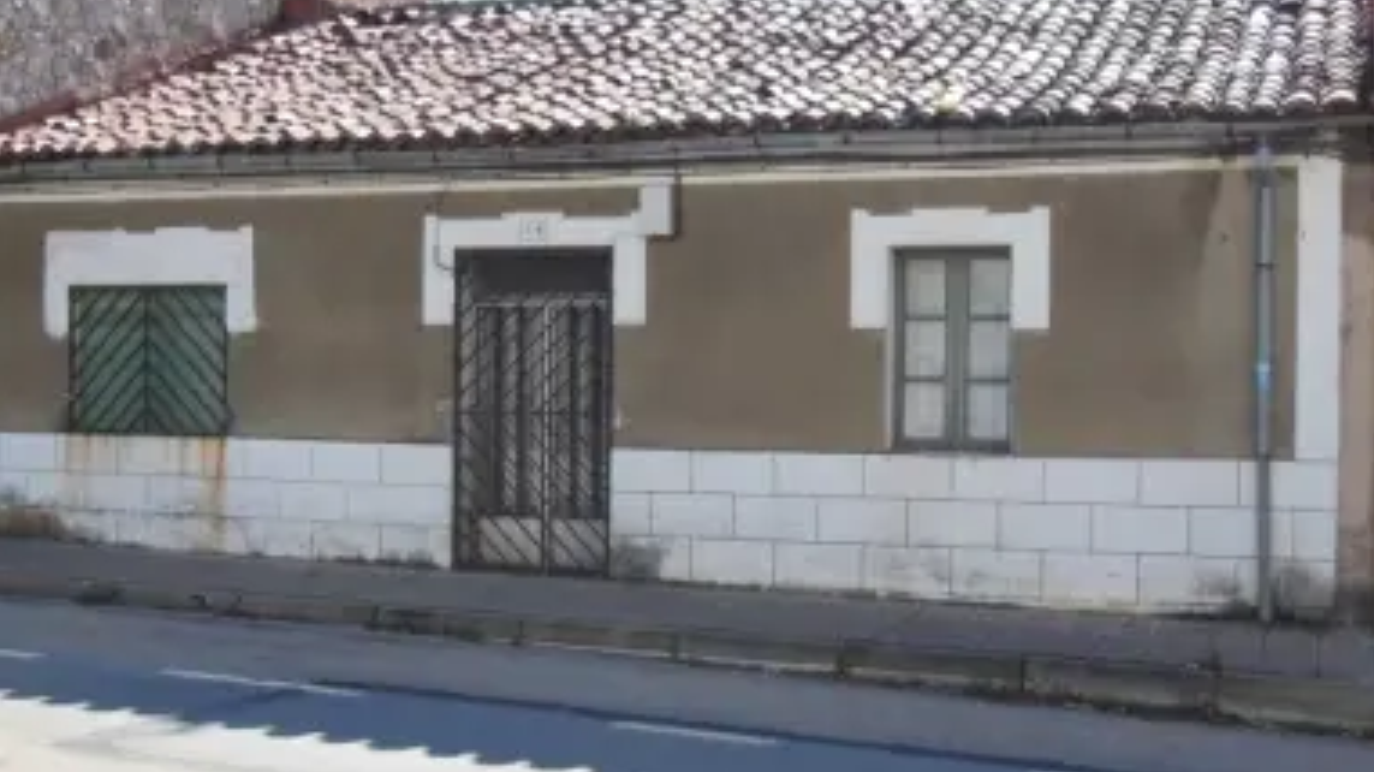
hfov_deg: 41.3
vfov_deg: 23.9
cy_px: 404
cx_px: 631
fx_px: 1821
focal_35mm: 50
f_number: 4.1
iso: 200
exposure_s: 1/640
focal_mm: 6.9
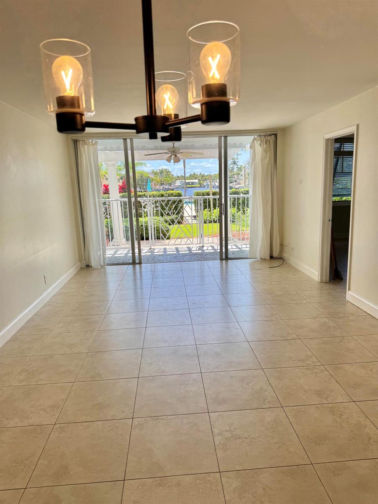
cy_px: 252
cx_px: 189
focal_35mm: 24
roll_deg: +1.7
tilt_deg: -9.0
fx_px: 349
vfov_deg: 71.6
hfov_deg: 56.8
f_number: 1.78
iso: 80
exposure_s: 1/678
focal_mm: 6.76
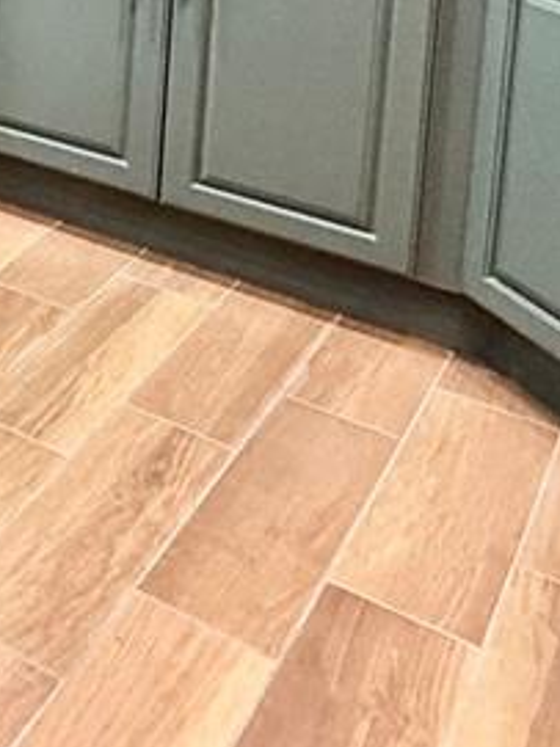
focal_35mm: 62
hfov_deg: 17.1
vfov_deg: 26.2
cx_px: -568
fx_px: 1338
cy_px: -245
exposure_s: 1/60
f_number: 2.2
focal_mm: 2.22
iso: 500
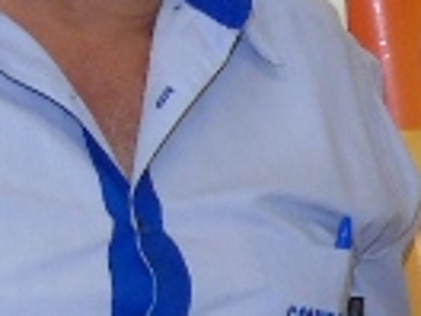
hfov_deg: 9.7
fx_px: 2359
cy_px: 440
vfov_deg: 7.5
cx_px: 727
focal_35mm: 194
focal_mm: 4.4
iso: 200
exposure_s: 1/30
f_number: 3.4
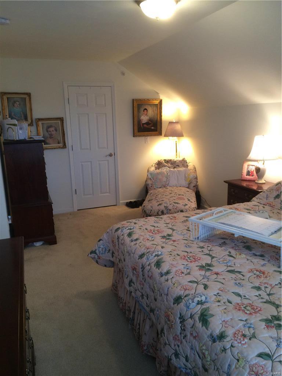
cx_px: 141
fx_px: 315
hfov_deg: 48.2
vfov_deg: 61.7
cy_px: 188
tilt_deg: -11.0
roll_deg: +3.0
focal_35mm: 29
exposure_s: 1/30
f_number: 2.2
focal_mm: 4.15
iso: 125
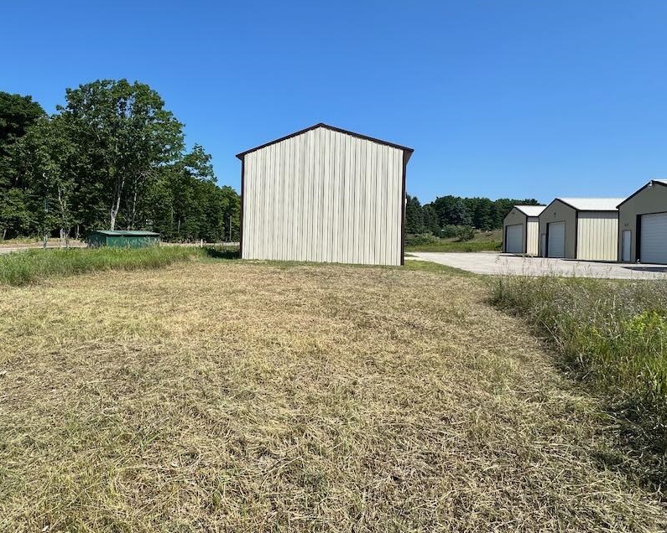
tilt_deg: +1.1
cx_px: 240
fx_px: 434
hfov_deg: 73.4
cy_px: 239
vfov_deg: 63.0
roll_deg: -1.7
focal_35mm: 22
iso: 50
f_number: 2.2
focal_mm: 2.22
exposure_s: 1/2212
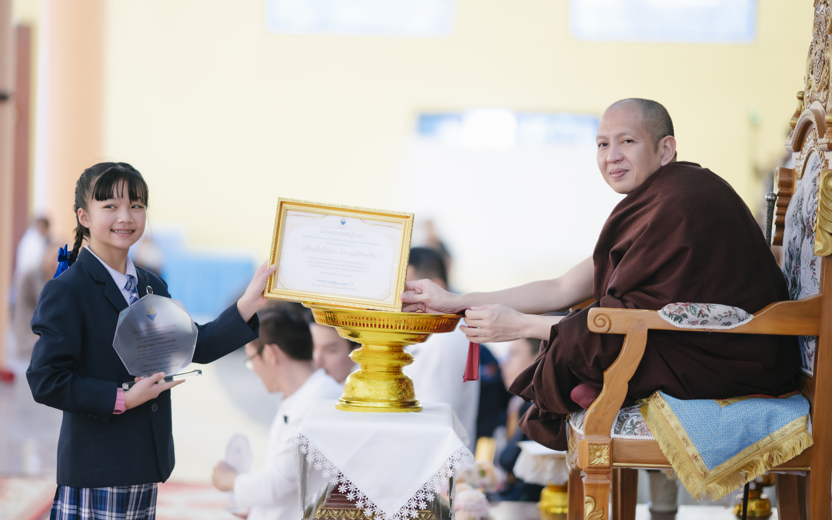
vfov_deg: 12.2
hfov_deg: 19.5
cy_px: 254
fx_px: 2426
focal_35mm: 107
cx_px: 416
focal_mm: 105
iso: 1250
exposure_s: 1/400
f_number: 1.4
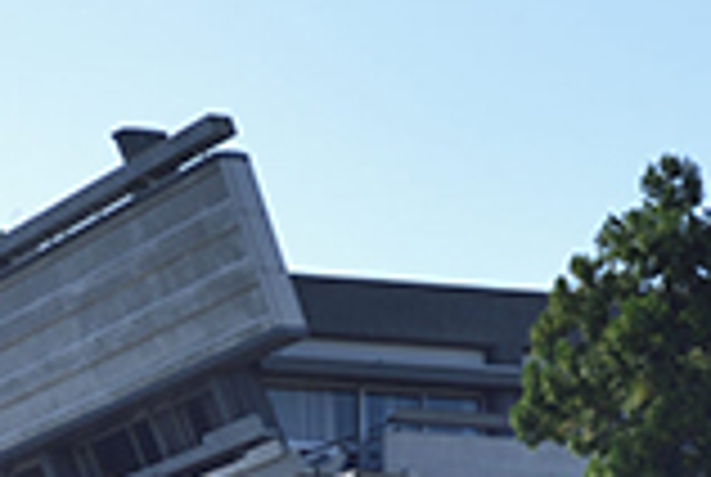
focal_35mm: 205
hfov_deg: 9.8
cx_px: -248
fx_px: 4056
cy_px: 848
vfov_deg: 6.6
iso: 100
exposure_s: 1/100
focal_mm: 36
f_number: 11
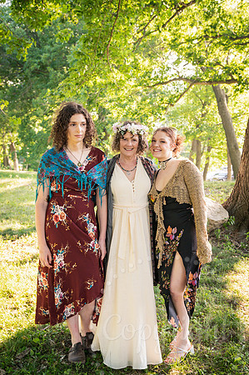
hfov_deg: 29.8
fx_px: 468
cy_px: 188
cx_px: 124
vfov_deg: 43.6
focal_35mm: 45
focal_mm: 45
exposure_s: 1/320
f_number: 5
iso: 1000
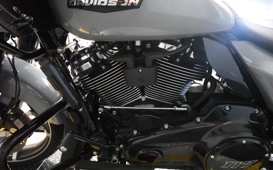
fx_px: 156
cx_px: 134
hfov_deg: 82.3
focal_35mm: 21
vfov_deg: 57.2
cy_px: 89
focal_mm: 7.6
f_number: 2
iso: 6400
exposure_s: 1/100
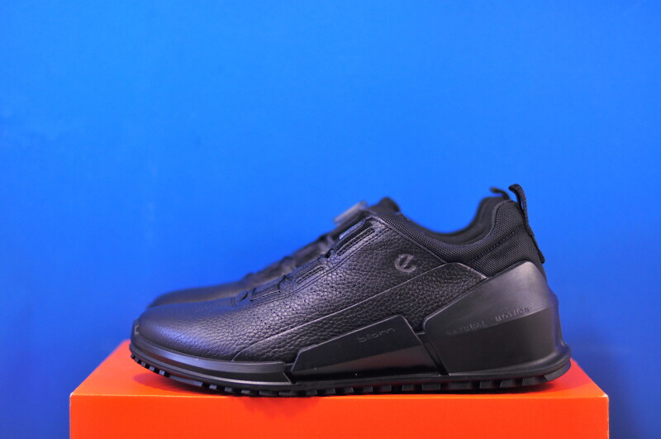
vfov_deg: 18.1
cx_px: 330
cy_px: 220
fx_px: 1375
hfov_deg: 27.0
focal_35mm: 75
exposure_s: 1/320
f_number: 2
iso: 250
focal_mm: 50
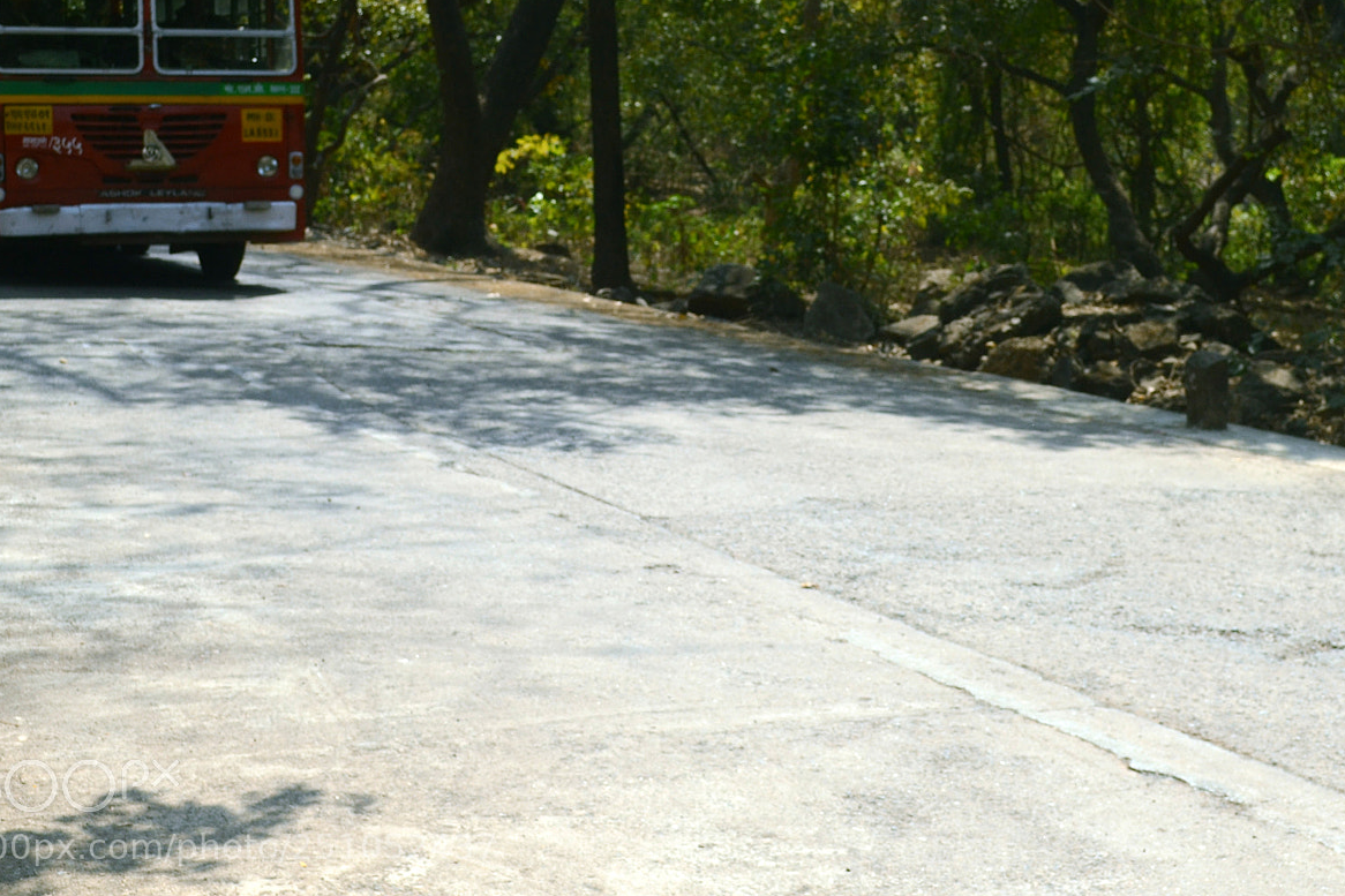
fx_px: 2229
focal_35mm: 60
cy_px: 323
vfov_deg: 22.7
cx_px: 816
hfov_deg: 33.5
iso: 200
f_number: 5.6
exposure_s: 1/500
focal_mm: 29
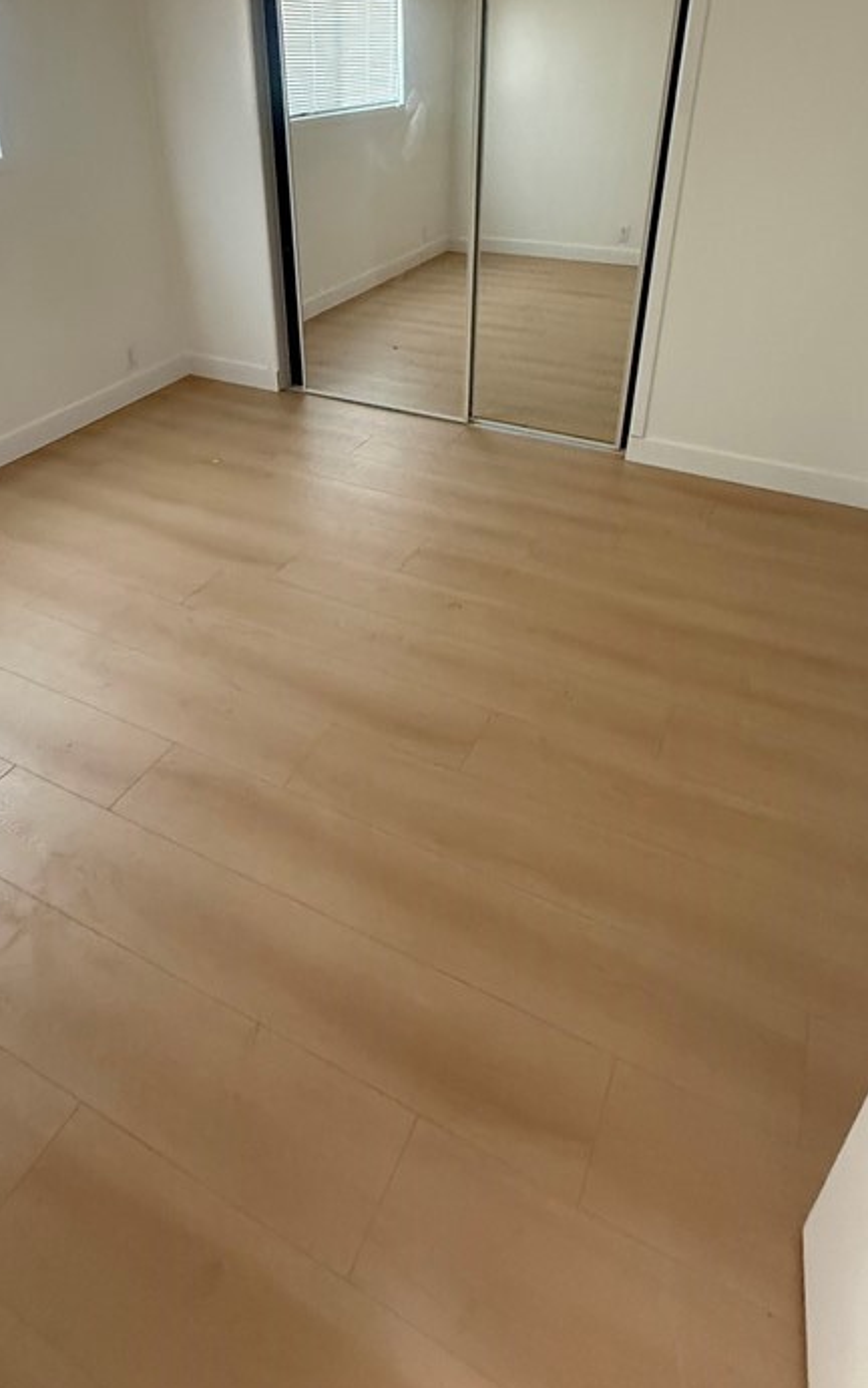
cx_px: 418
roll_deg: -0.6
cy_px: 498
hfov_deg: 55.1
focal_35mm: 22
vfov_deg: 77.8
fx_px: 833
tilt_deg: -28.8
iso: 640
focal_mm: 2.22
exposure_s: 1/60
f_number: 2.2
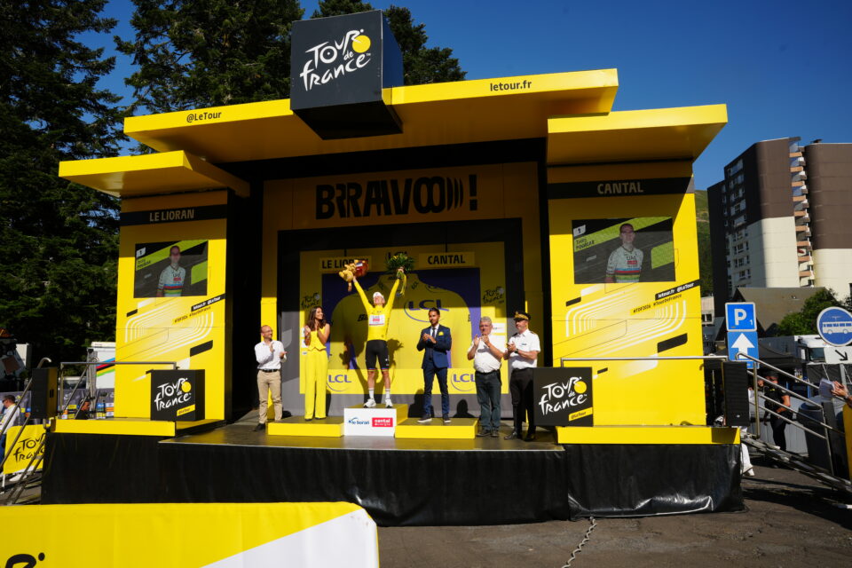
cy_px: 284
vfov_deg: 53.1
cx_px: 426
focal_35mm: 24
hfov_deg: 73.7
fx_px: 568
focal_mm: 24
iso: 100
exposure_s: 1/250
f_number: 10
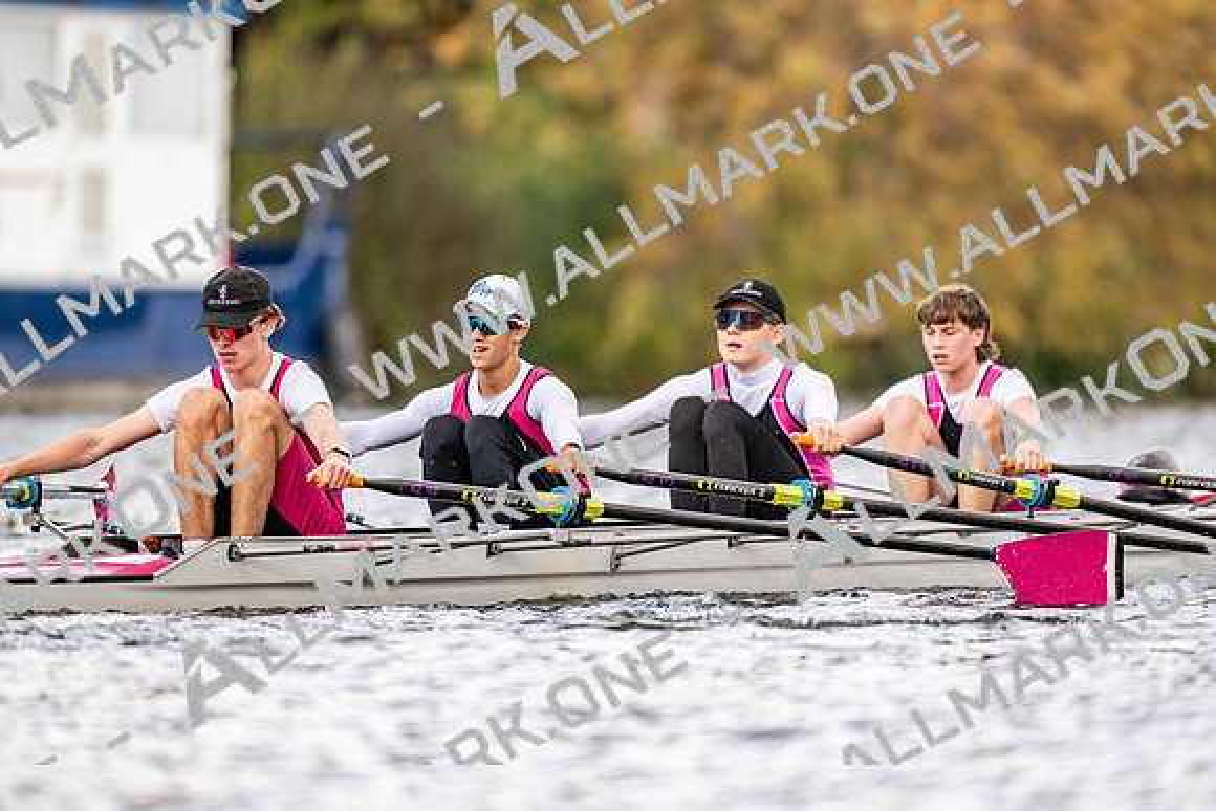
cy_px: 406
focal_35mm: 600
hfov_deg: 3.4
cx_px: 608
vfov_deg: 2.3
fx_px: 20281
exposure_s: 1/2500
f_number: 4
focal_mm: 600
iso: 800
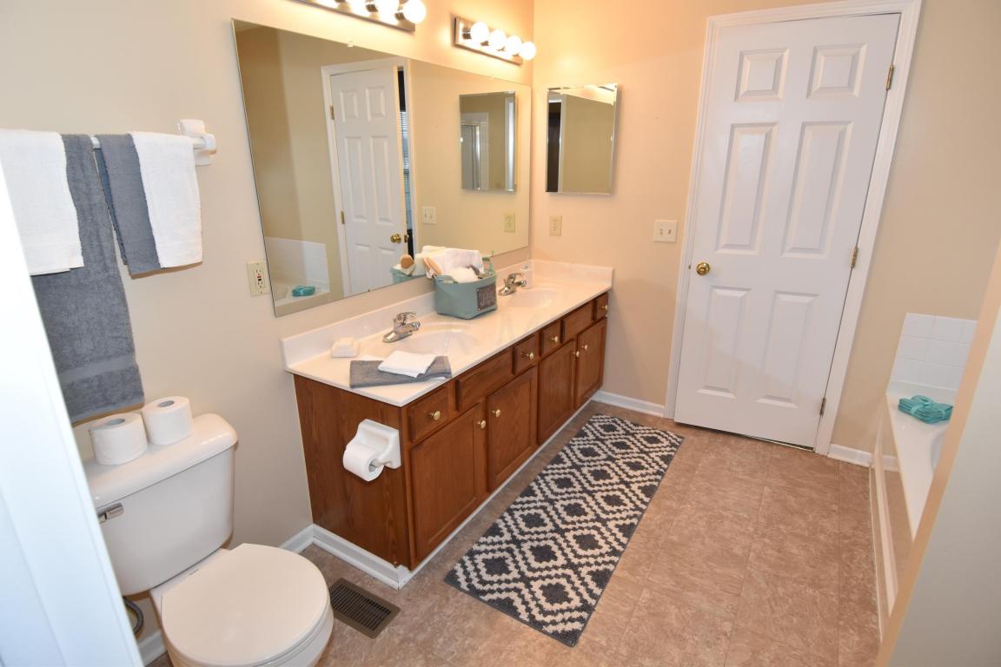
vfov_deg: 67.4
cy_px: 334
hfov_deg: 90.0
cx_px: 500
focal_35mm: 18
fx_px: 500
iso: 800
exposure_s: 1/125
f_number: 5.6
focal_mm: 12
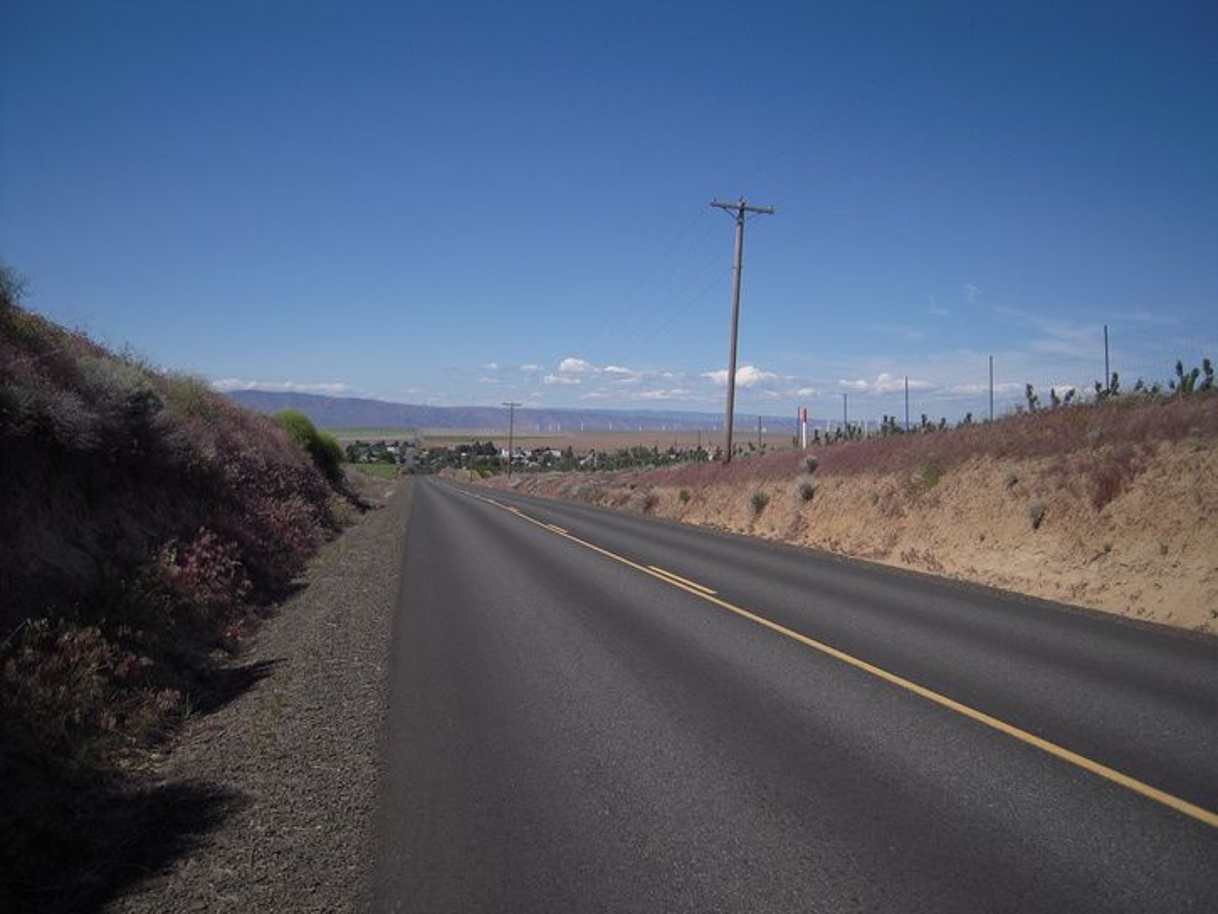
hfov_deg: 63.4
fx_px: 985
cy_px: 457
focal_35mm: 28
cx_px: 609
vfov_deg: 49.8
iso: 100
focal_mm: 5
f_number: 5.4
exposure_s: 1/800
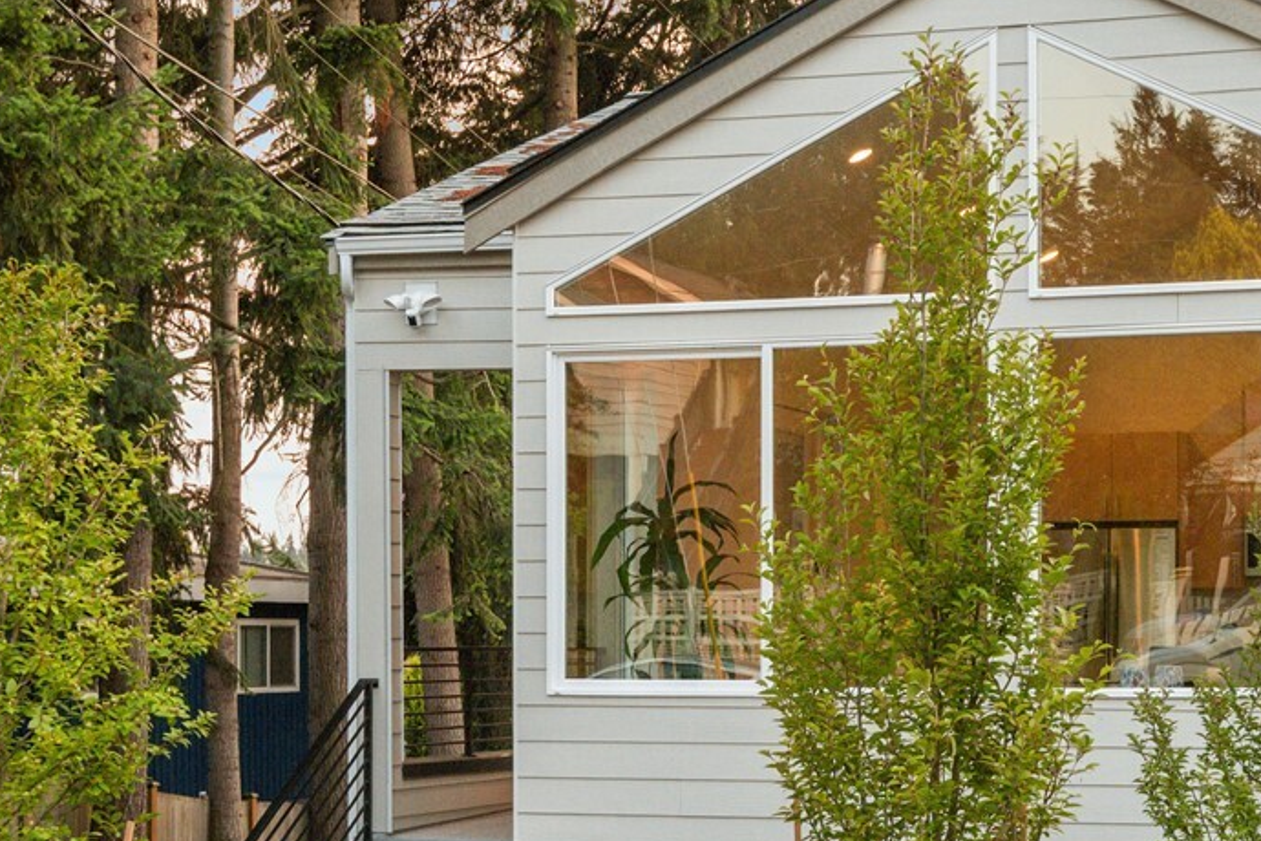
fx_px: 3012
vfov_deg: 15.8
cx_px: 793
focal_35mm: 86
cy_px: 643
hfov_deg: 23.6
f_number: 8
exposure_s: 1/100
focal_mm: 35
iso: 1250
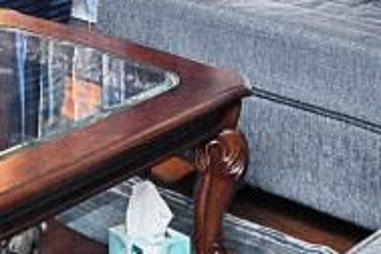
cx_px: 6
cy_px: -343
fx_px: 1175
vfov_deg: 10.7
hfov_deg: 18.0
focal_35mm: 111
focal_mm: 14
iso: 320
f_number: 4
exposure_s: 1/60
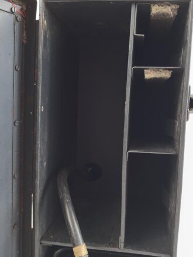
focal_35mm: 37
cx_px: 96
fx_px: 275
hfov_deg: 38.7
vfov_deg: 50.1
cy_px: 128
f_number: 2
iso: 1600
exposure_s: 1/557
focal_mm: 8.5
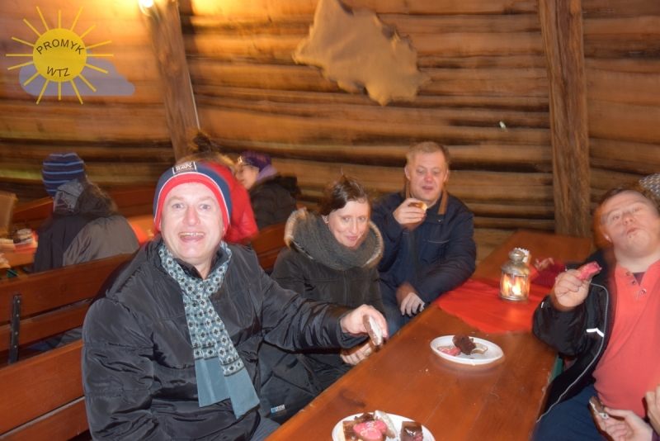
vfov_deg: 40.0
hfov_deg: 57.2
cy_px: 220
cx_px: 330
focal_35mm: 33
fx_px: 605
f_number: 3.8
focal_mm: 22
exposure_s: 1/4
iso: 800
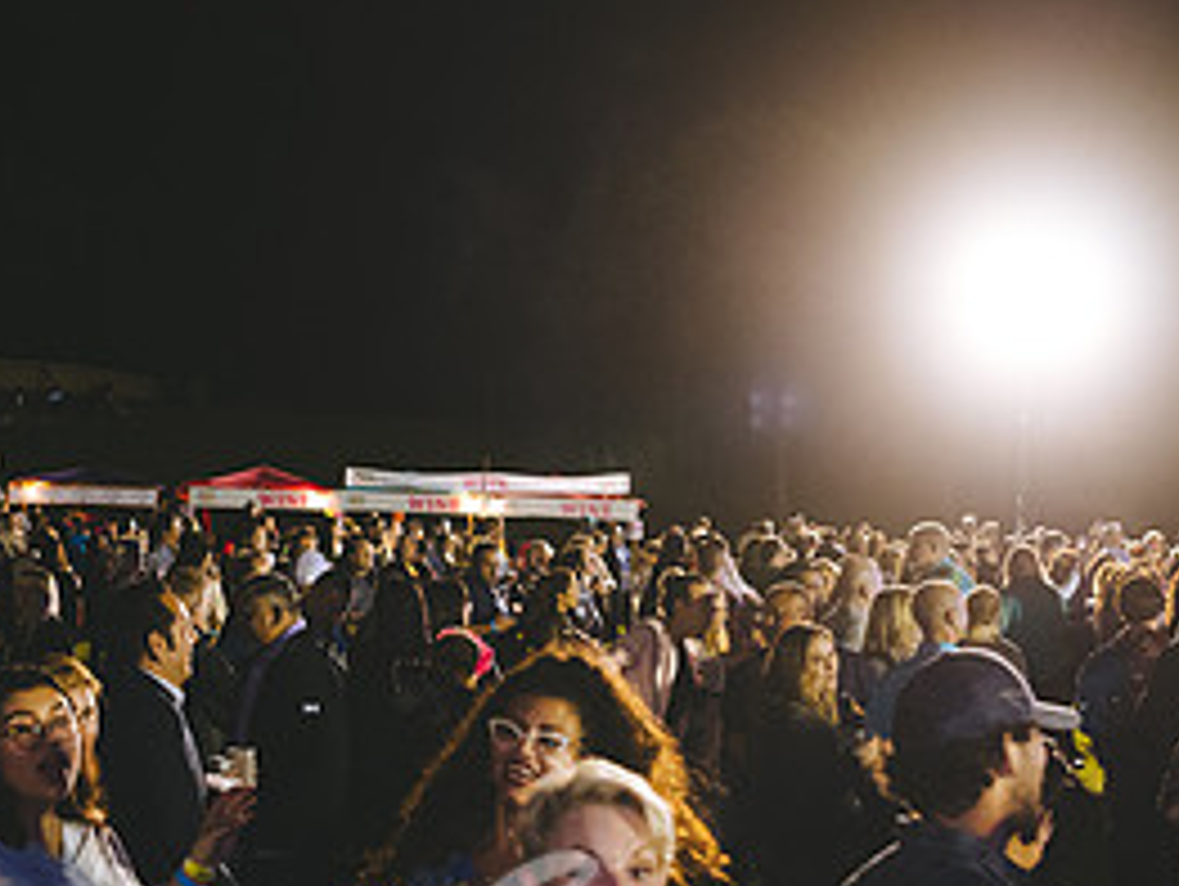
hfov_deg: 29.0
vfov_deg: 22.2
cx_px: 338
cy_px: 596
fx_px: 2250
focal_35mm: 66
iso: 2000
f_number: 2.8
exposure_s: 1/125
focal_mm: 31
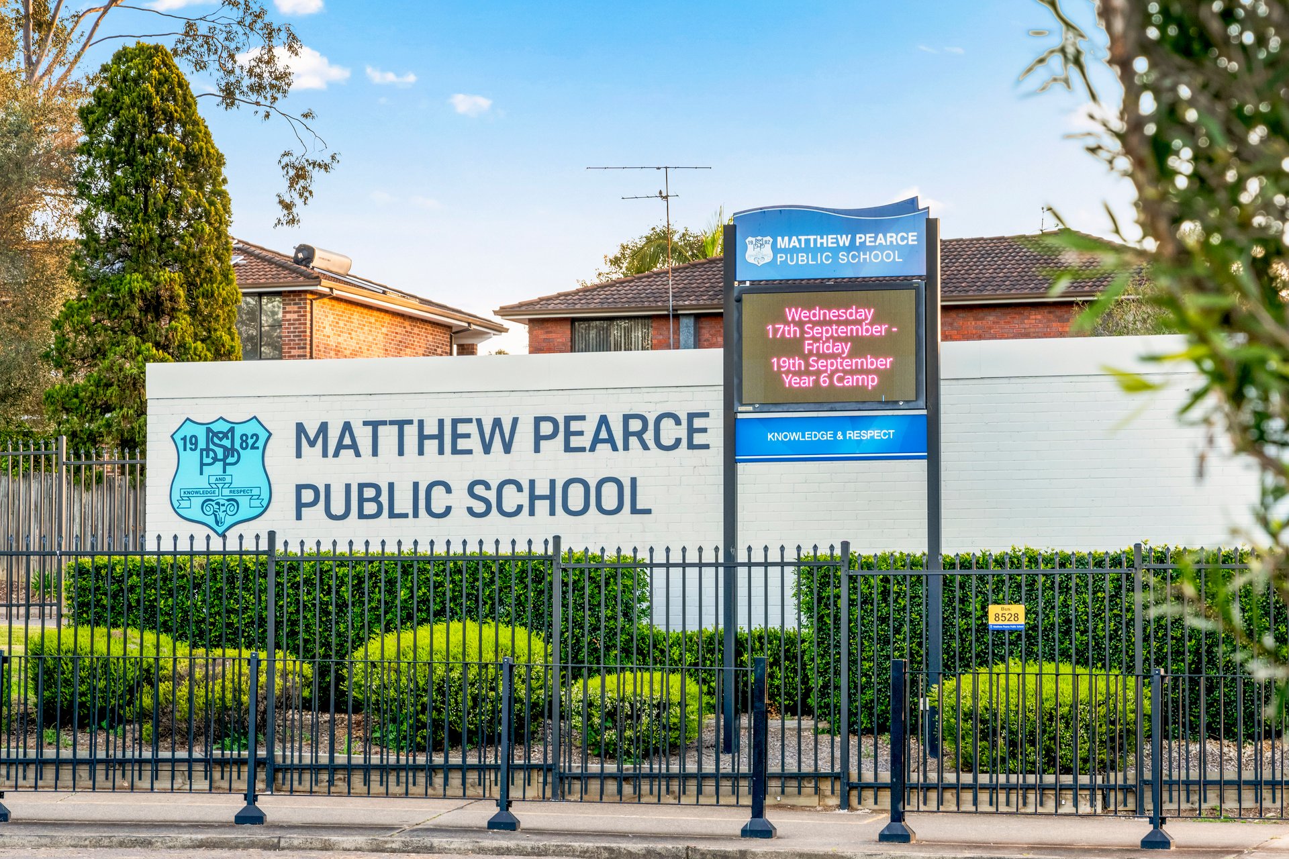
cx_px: 644
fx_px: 3759
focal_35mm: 105
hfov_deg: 19.5
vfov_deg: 13.0
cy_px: 430
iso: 320
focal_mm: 105
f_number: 11
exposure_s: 1/25
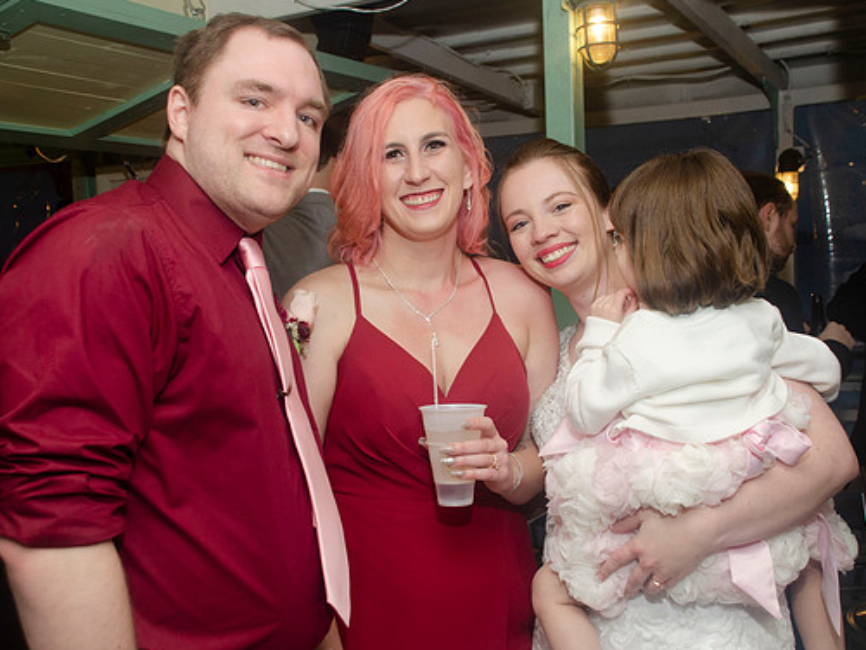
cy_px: 325
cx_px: 458
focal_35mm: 40
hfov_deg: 46.8
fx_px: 1001
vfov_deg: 36.0
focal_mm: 24
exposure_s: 1/60
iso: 400
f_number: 5.6
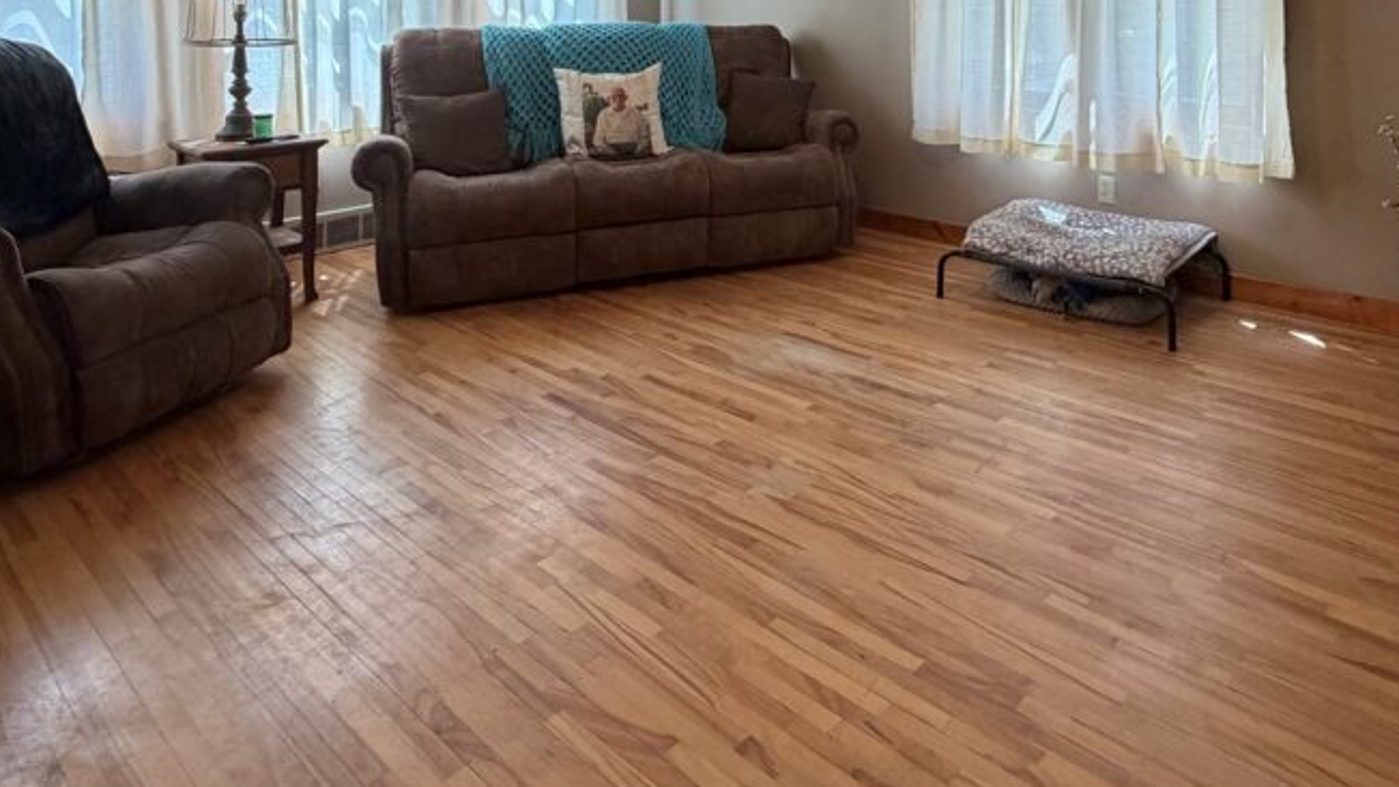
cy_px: 24
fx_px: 927
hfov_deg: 73.0
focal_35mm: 25
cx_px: 859
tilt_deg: -0.5
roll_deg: +0.9
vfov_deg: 40.9
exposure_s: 1/120
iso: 250
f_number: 2.2
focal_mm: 2.22
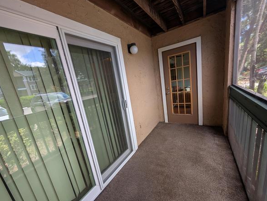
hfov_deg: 106.1
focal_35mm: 13
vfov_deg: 89.8
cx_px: 138
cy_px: 107
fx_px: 100
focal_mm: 2.02
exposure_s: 1/194
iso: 51
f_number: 1.7
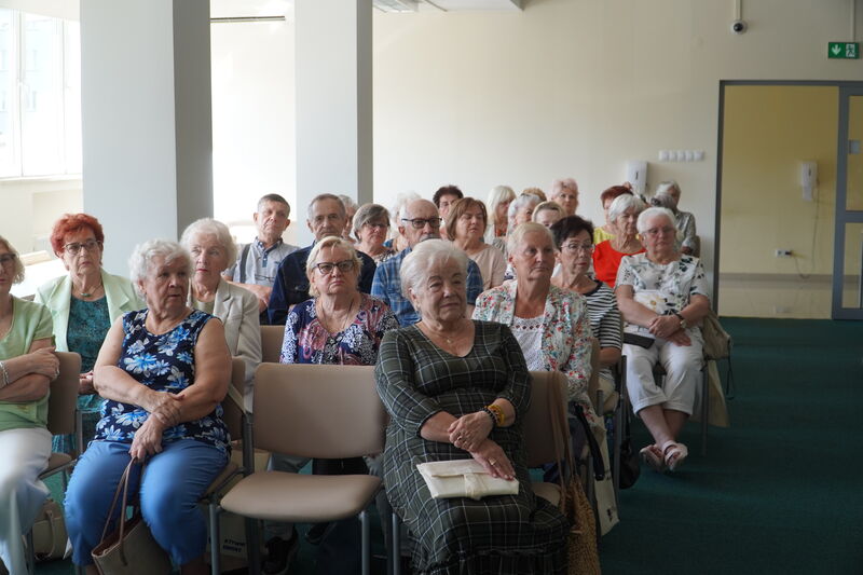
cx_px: 432
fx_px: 1043
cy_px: 288
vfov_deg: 30.8
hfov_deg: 45.0
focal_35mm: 44
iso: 400
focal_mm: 29
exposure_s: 1/160
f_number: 4
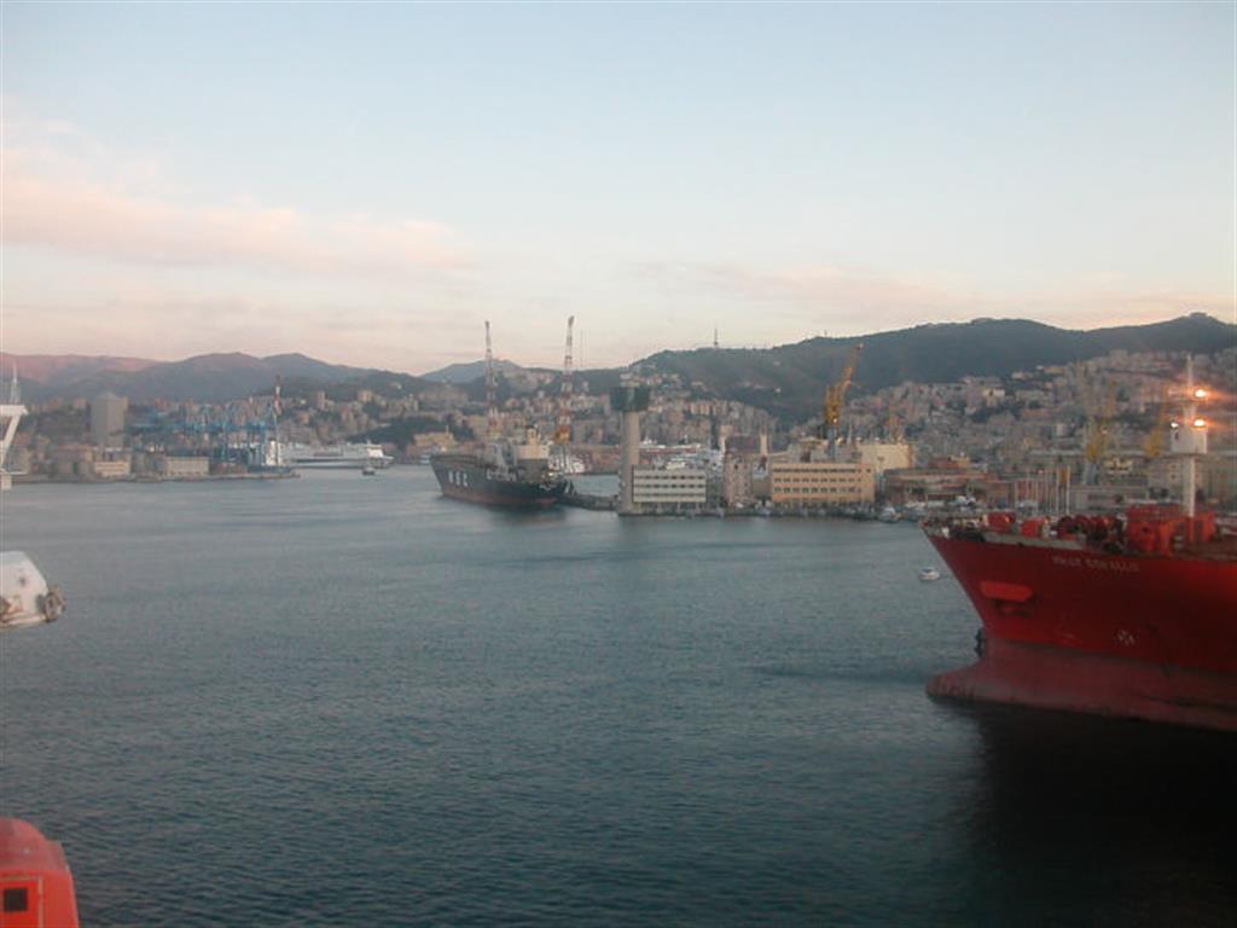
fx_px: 1322
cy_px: 464
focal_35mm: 37
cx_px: 618
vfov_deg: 38.7
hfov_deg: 50.1
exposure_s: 1/110
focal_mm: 5.6
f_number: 2.7
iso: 100
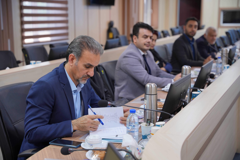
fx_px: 400
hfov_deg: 33.4
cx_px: 120
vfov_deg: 22.6
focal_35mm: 60
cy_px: 80
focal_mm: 60
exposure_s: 1/100
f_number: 3.2
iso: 250
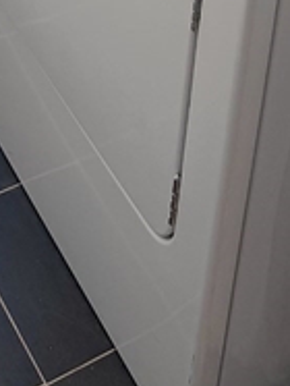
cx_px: 68
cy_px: -332
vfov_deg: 16.3
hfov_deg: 14.9
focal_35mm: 99
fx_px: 1103
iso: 100
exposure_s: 1/174
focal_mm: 6.76
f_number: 1.78
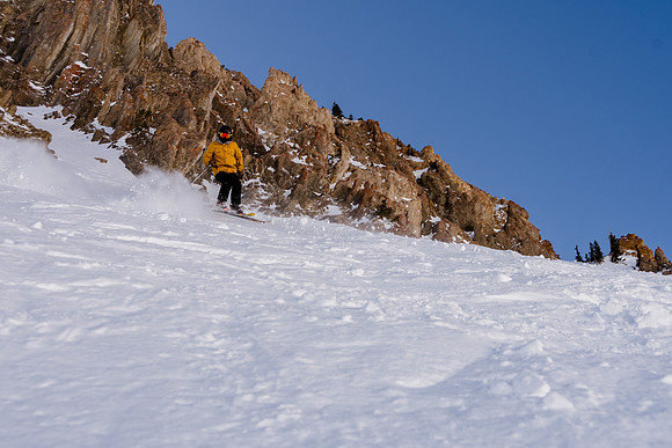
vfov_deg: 29.0
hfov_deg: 42.3
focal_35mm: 46
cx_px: 336
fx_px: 868
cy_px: 224
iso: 160
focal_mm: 31
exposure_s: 1/640
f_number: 8
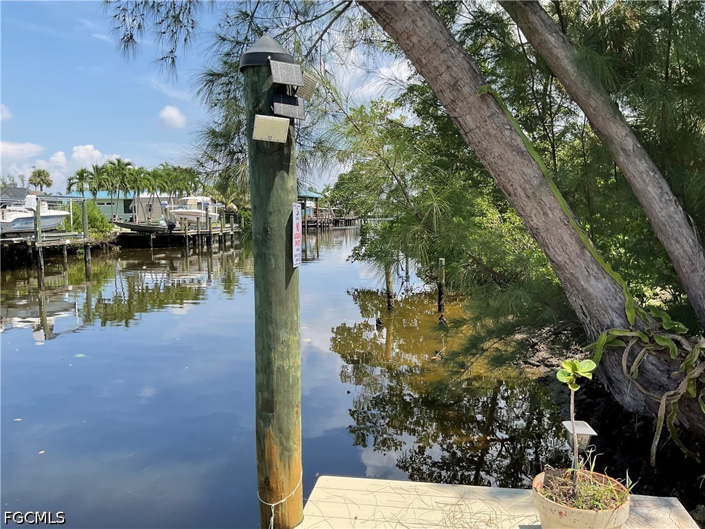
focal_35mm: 29
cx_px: 352
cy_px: 264
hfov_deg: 61.7
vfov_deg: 48.2
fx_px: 591
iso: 16
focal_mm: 3
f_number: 1.8
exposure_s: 1/1076
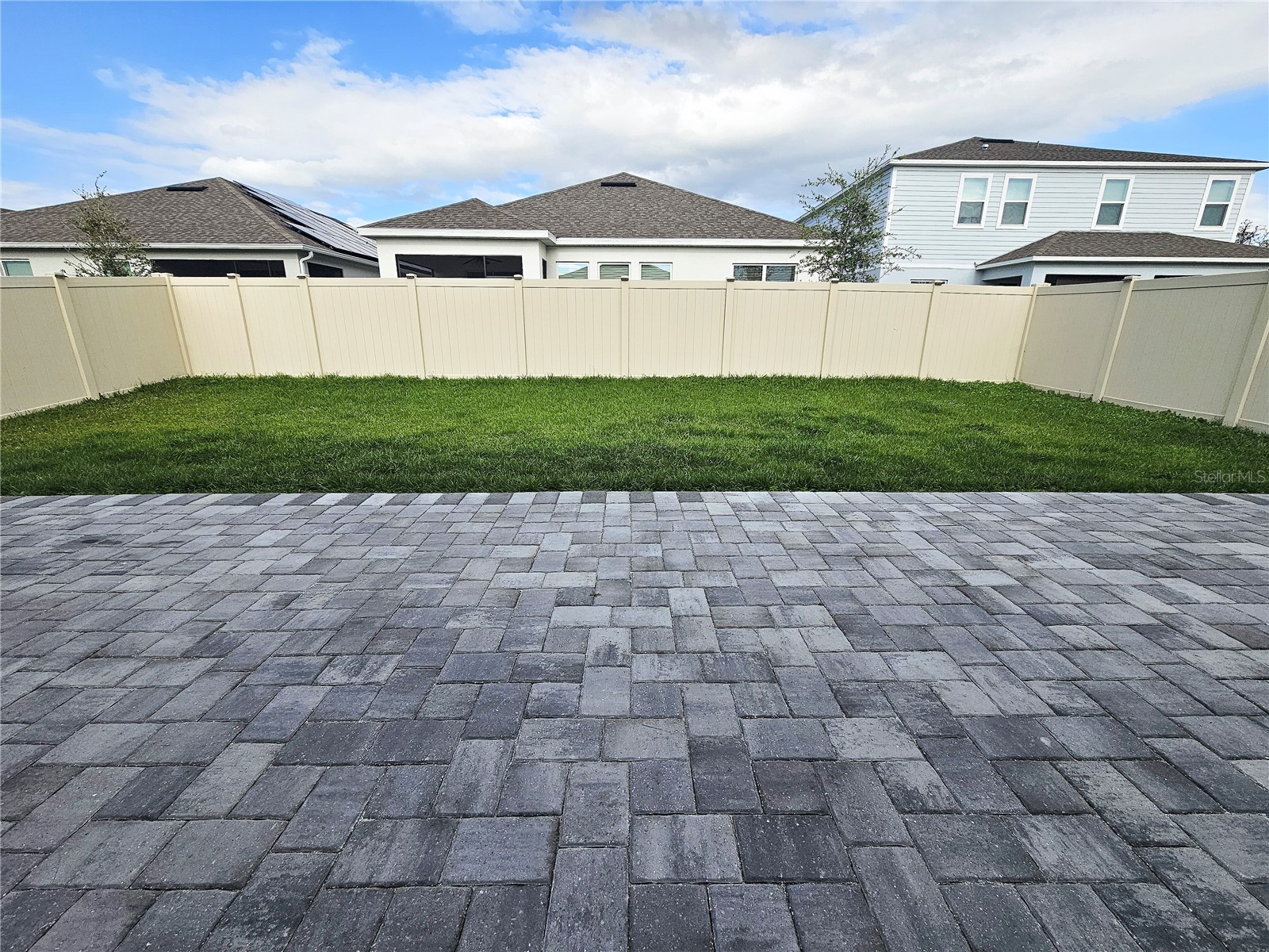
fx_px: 477
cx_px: 634
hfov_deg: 106.2
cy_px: 476
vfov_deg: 89.9
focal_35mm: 13
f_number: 2.2
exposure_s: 1/1780
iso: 50
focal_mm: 2.2
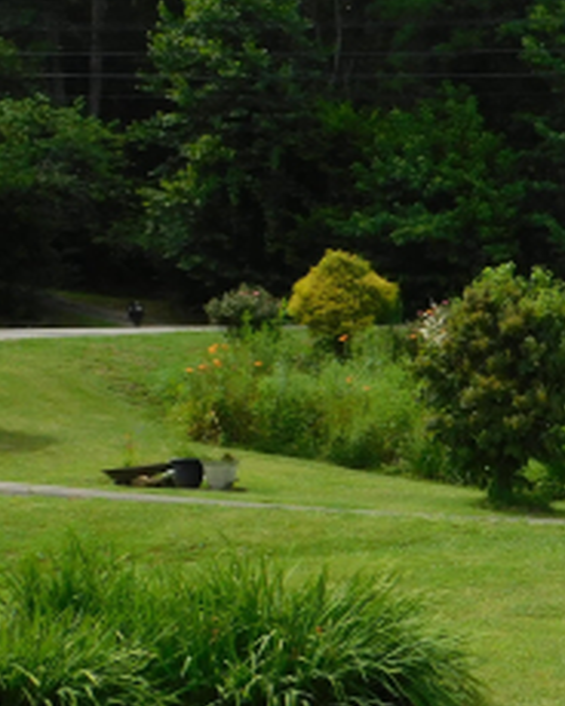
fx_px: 1777
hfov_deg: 16.6
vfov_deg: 22.5
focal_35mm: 85
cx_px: 815
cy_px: 347
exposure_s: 1/1000
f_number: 3.2
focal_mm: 5.3
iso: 125
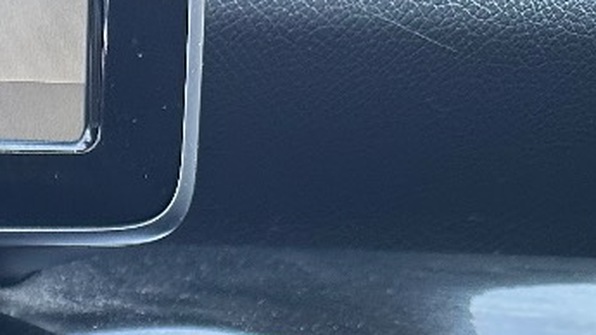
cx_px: -297
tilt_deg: -11.7
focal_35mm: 109
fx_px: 1722
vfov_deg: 9.7
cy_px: 841
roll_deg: -2.2
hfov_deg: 17.6
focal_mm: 6.86
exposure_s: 1/67
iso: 200
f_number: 1.78
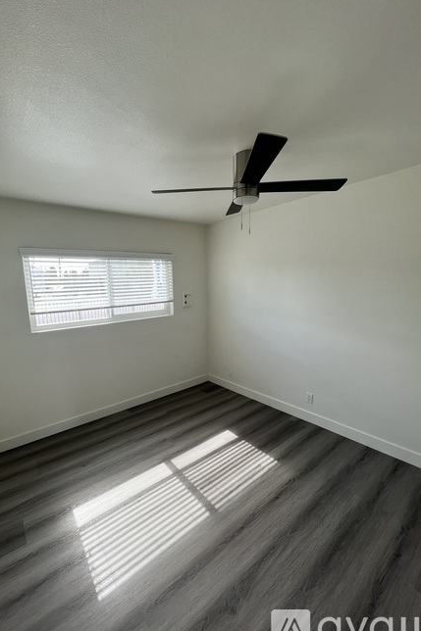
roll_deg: +1.3
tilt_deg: -8.5
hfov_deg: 80.8
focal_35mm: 14
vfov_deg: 104.3
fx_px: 246
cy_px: 322
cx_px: 184
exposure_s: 1/120
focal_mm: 1.57
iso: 32
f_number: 1.8
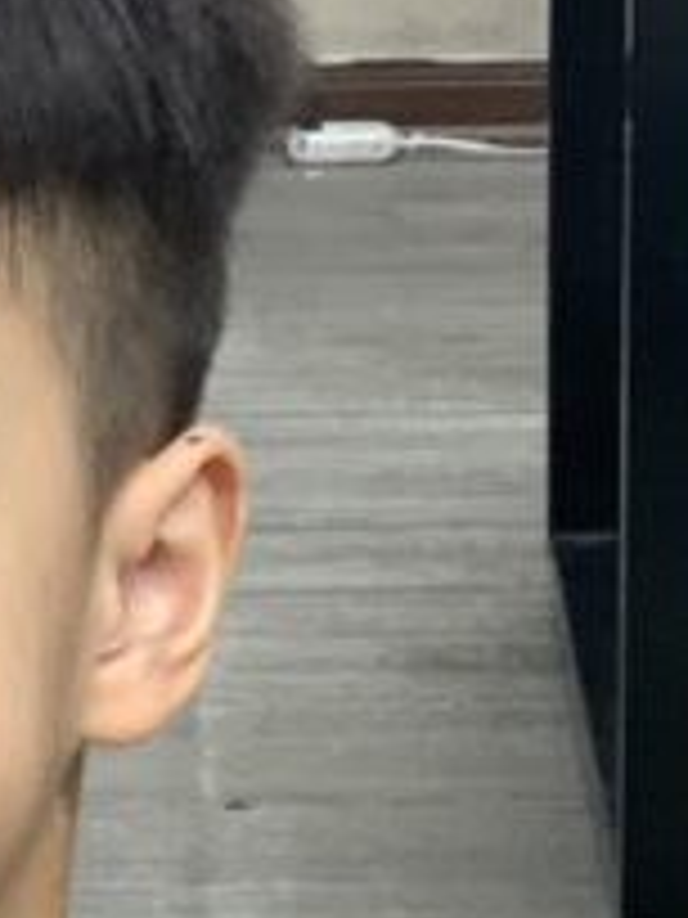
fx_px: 6758
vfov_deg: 7.6
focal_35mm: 255
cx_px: -319
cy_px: 1350
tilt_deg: -24.7
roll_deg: +1.9
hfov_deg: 5.8
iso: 100
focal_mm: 6
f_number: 2.4
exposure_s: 1/50
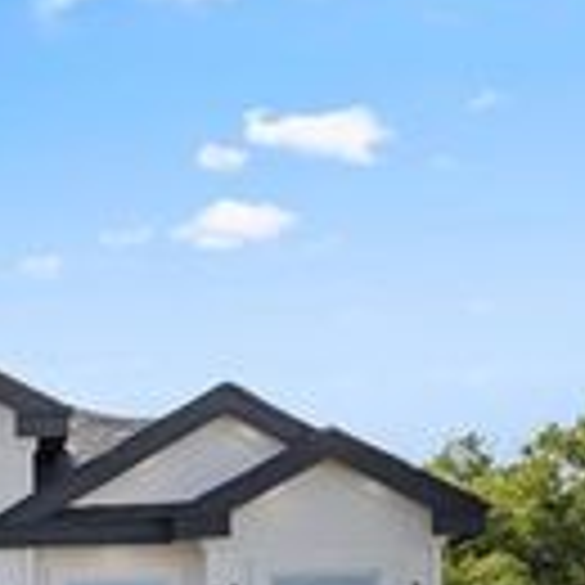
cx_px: -468
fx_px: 1874
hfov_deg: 15.3
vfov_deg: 17.0
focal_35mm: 98
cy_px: 704
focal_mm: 30
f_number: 8
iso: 100
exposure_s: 1/80
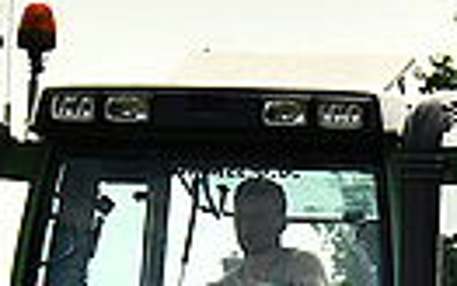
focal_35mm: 933
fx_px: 11625
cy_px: 406
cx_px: 185
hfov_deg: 2.3
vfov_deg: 1.4
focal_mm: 100
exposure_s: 1/1250
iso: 500
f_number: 9
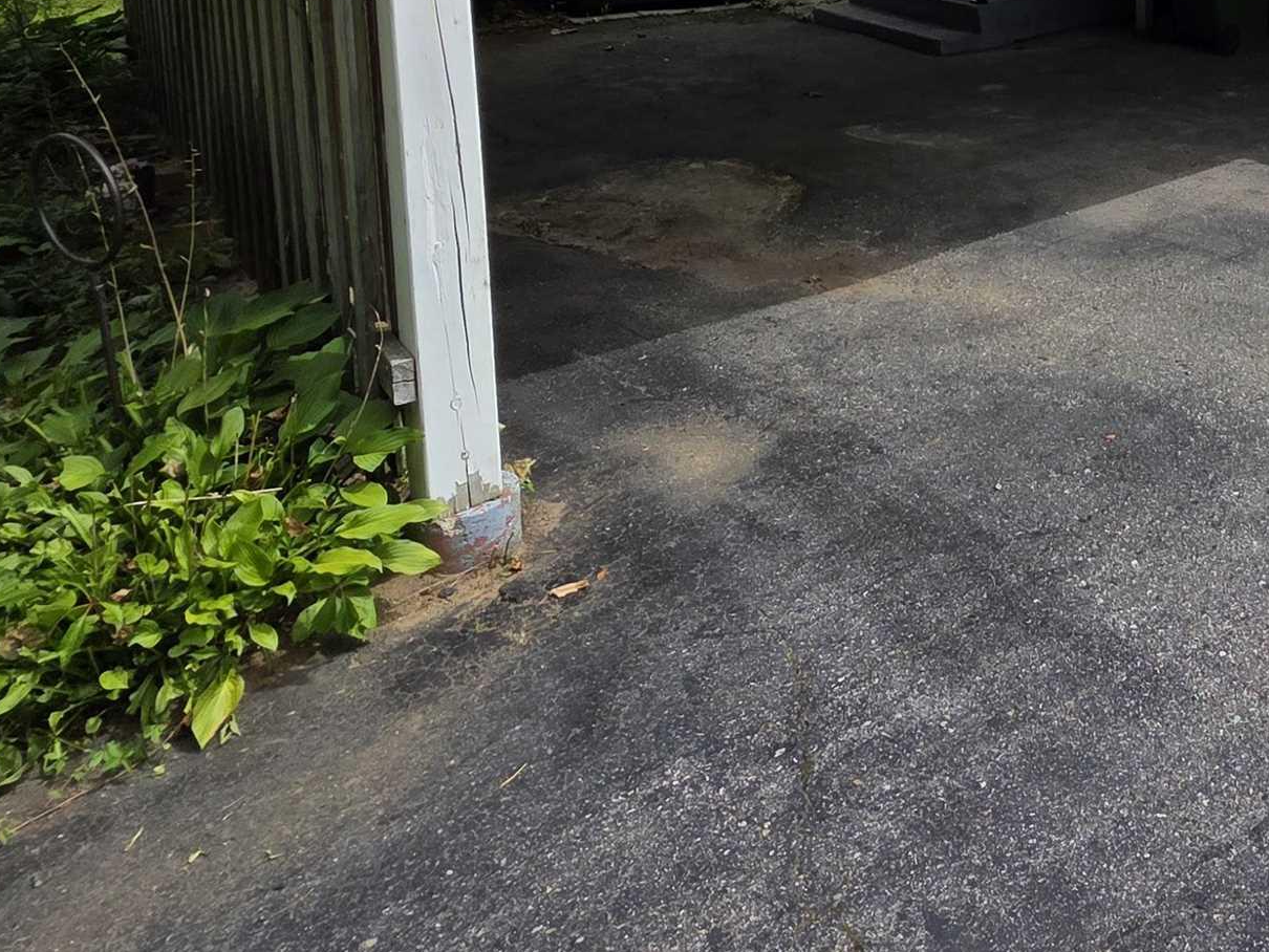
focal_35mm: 33
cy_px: -83
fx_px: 1210
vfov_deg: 36.6
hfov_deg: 45.3
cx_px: 1313
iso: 40
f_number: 1.9
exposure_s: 1/2693
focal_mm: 2.2
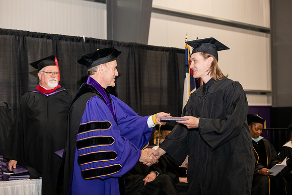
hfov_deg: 28.8
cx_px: 146
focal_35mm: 70
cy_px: 98
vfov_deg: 19.5
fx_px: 568
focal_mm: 70
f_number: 5
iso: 2000
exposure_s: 1/200
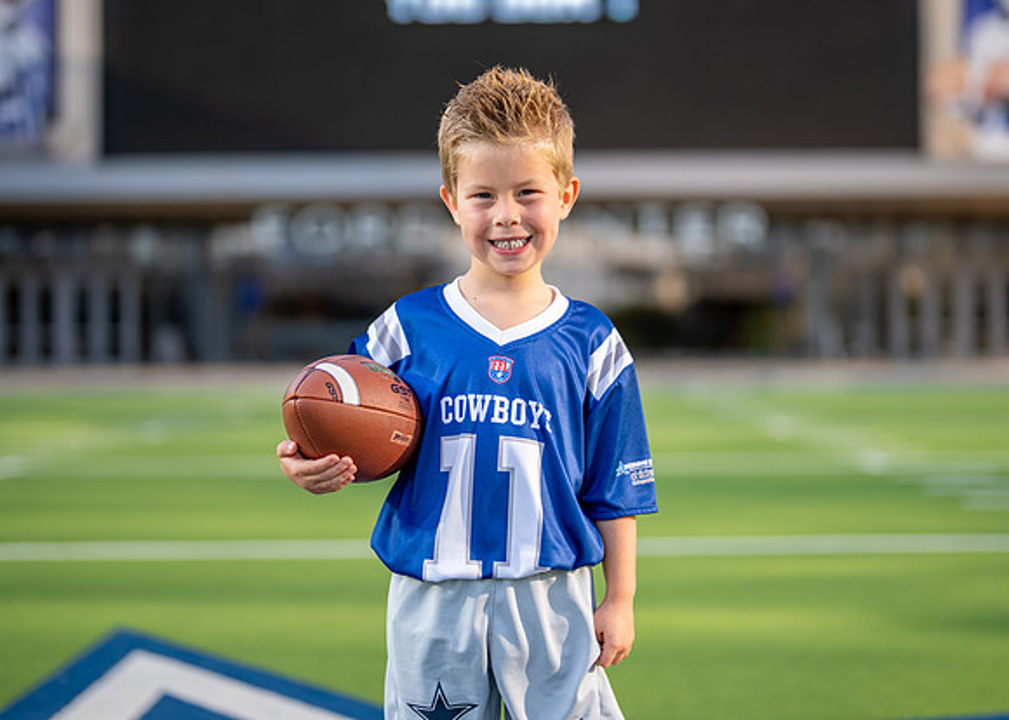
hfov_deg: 31.2
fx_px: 1809
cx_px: 503
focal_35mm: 63
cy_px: 313
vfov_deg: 22.5
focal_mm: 50
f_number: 1.2
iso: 125
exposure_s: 1/2500
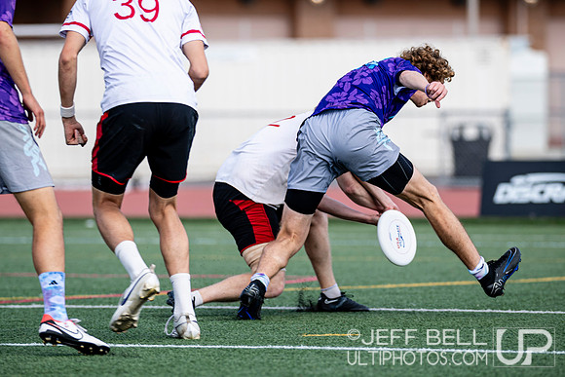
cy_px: 191
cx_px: 281
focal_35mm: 316
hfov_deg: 6.5
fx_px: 4956
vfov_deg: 4.4
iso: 100
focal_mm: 220
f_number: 3.2
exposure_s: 1/1000
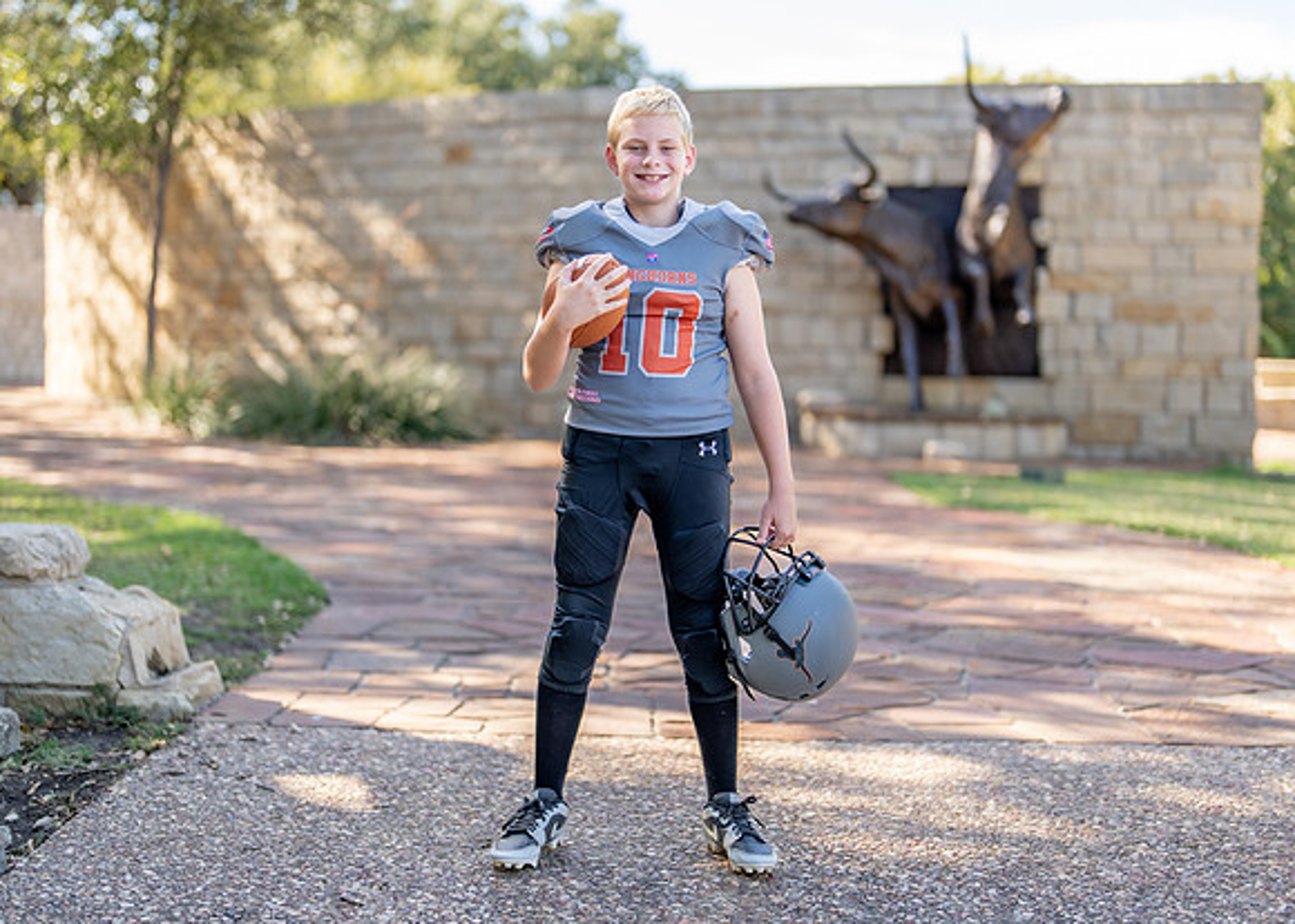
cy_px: 462
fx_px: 2078
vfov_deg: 25.1
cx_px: 679
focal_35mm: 57
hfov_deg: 34.6
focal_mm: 50
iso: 100
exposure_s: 1/1250
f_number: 1.2
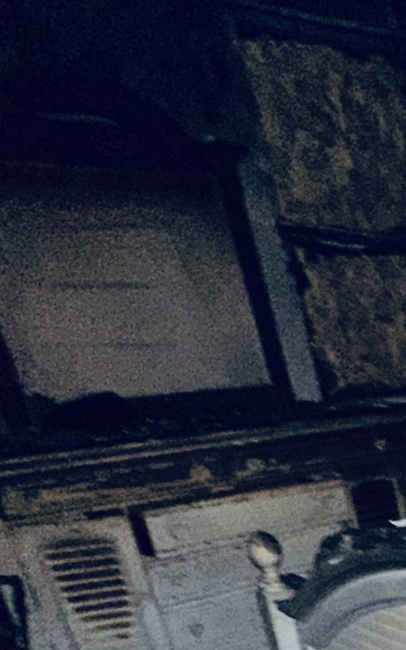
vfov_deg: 34.2
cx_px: 772
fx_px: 903
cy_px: 717
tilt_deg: -25.8
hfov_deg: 18.5
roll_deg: +1.7
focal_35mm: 51
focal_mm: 2.22
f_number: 2.2
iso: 640
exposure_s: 1/16
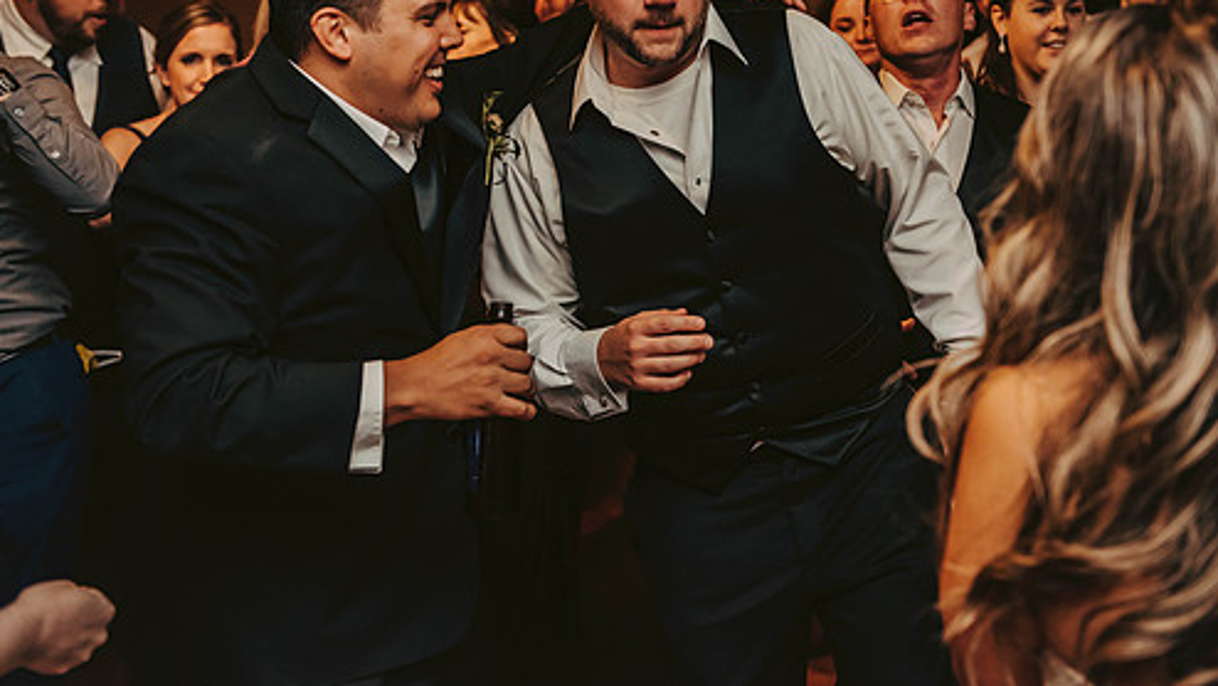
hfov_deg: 35.4
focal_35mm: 59
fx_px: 1906
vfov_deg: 20.3
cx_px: 668
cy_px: 231
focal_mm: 48
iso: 2000
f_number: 3.2
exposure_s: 1/200
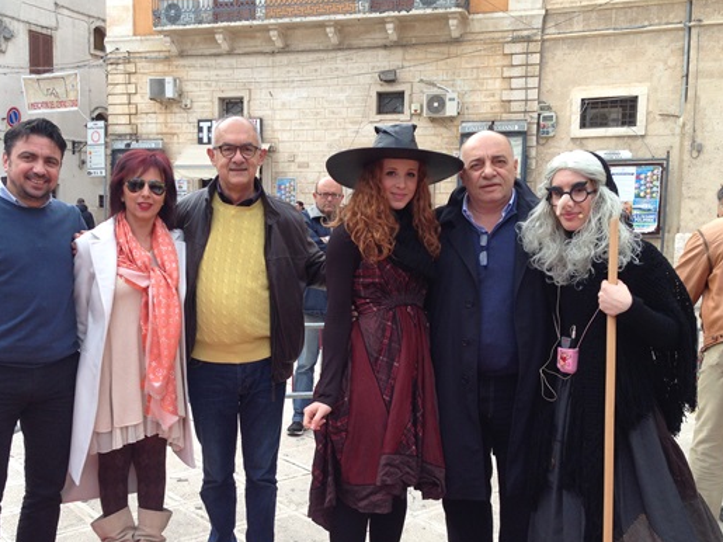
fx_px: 856
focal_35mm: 41
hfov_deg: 45.7
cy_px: 312
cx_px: 327
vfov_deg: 35.1
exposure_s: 1/335
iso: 50
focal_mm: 4.12
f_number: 2.4
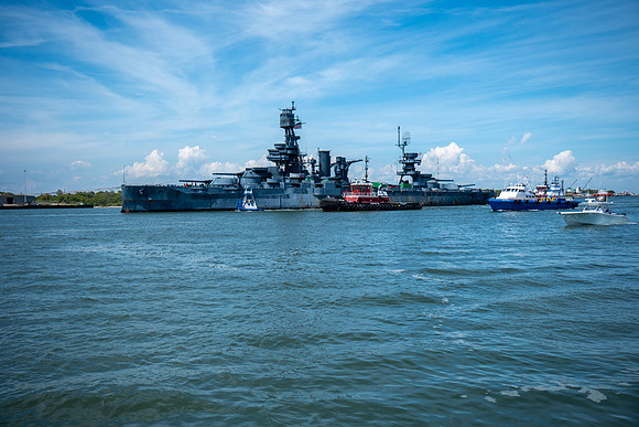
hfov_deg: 49.5
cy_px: 214
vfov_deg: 34.2
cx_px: 320
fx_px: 692
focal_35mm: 39
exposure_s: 1/2000
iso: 160
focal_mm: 26
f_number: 4
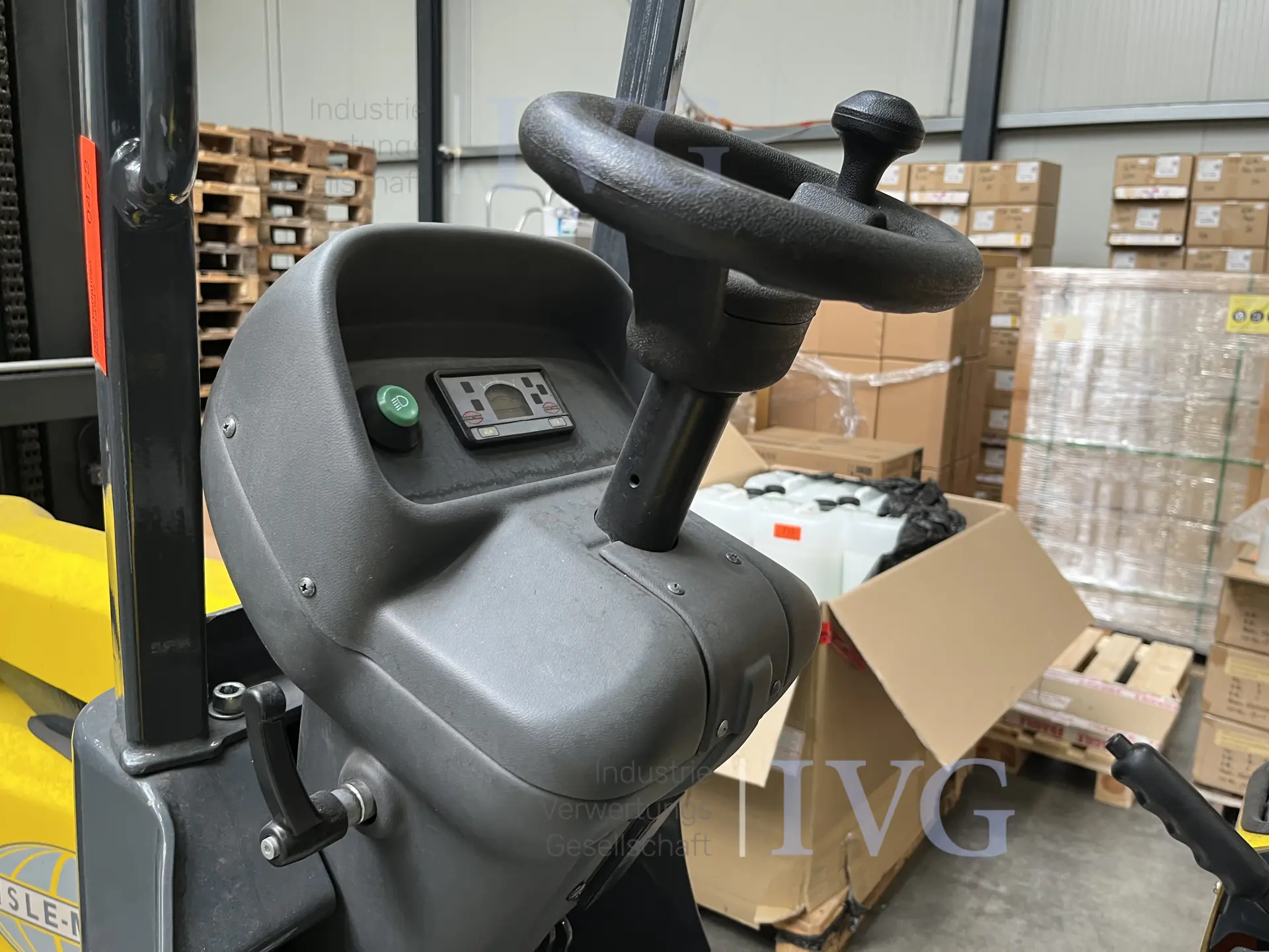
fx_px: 953
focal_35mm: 26
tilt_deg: -9.3
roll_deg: -2.2
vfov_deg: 53.1
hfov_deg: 67.3
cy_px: 476
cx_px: 634
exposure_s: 1/83
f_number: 1.6
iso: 125
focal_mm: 5.1
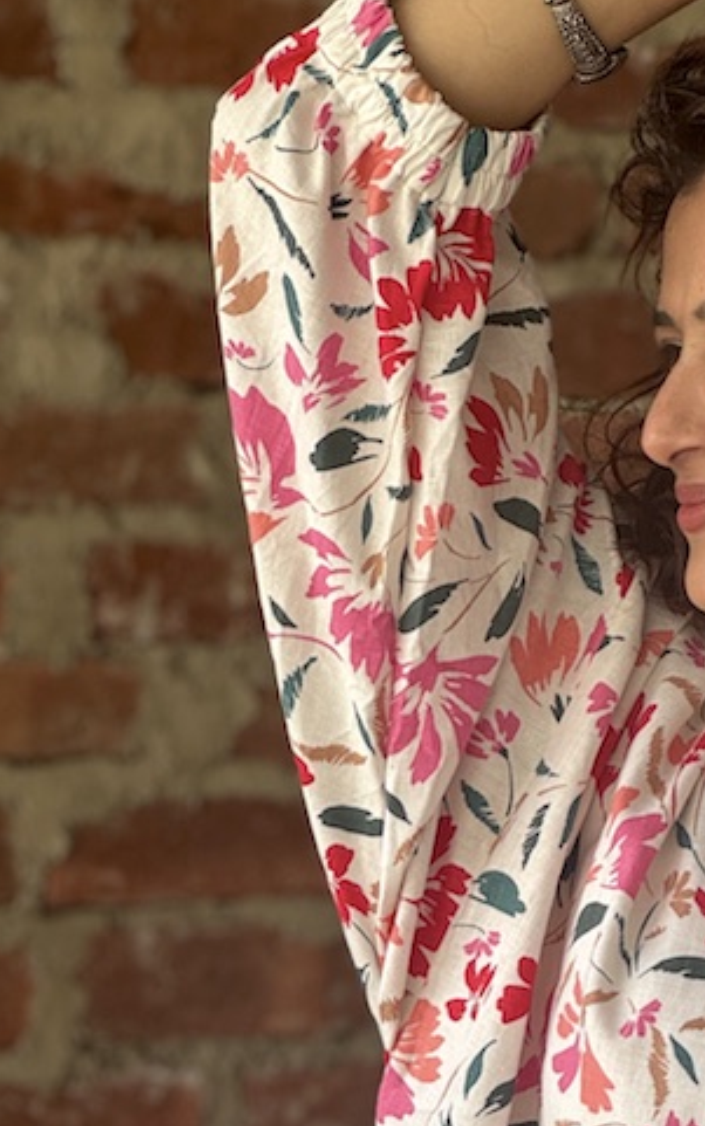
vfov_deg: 12.3
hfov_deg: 7.7
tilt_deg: -5.3
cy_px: 922
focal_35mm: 169
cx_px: 837
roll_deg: -1.7
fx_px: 5191
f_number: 2.8
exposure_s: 1/99
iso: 50
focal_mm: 9
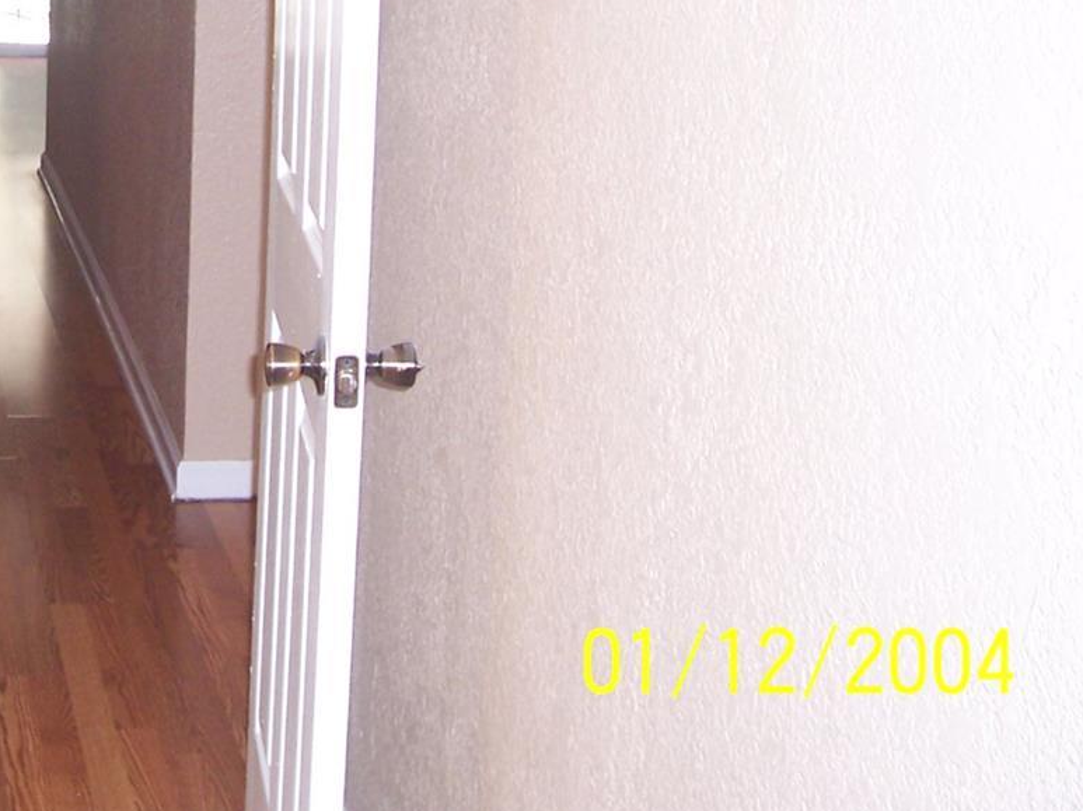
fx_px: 2064
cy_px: 70
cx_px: 84
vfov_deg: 21.7
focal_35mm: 66
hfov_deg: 28.2
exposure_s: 1/60
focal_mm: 5.6
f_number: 2.7
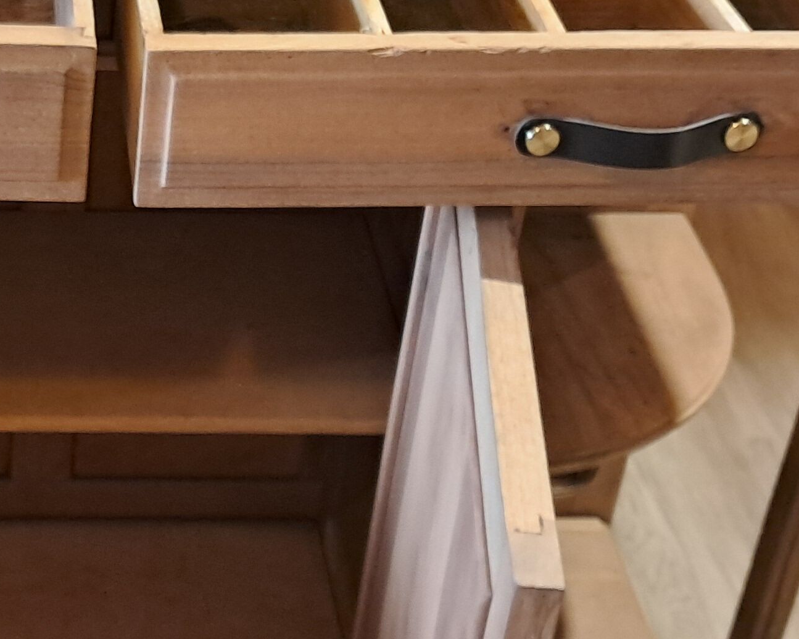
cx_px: 105
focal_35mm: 83
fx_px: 1963
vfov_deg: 18.5
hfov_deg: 22.5
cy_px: 380
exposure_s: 1/50
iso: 500
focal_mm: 4
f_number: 1.8
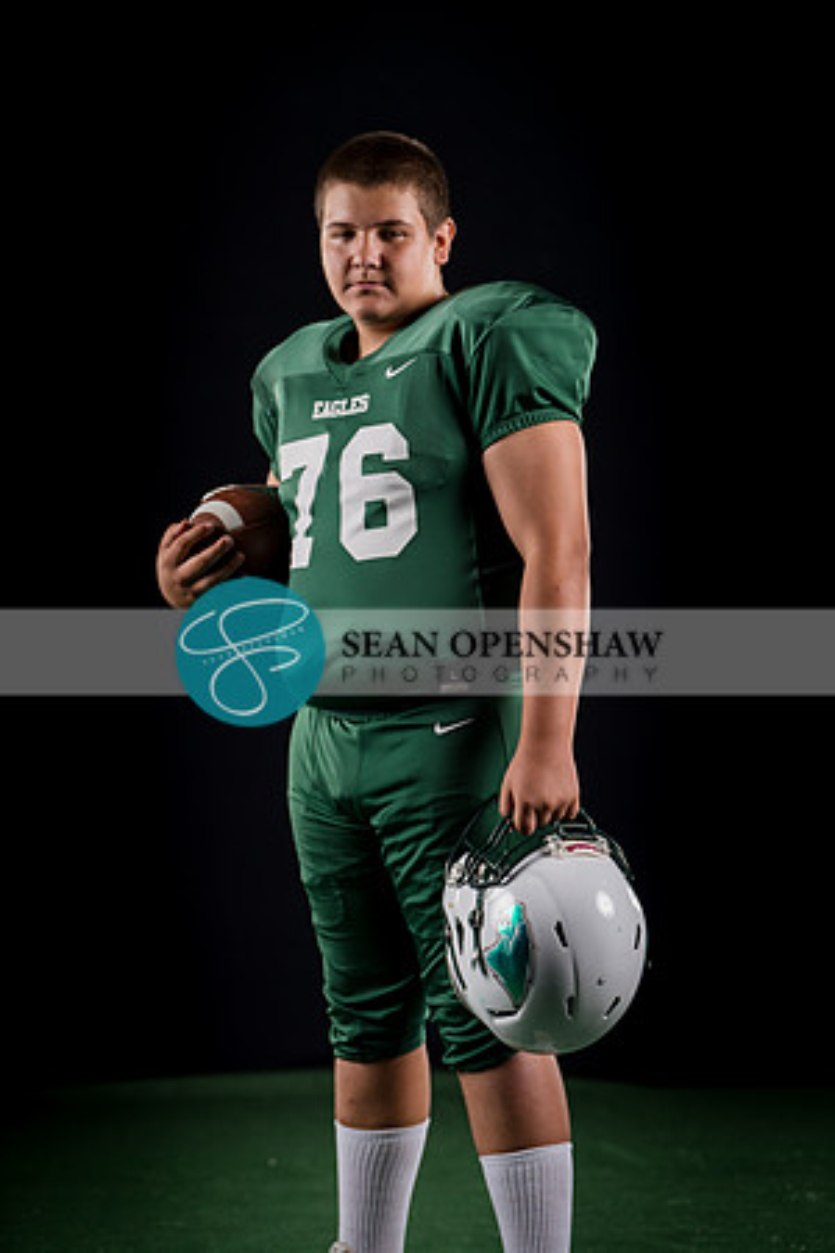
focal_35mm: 110
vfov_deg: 18.6
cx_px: 418
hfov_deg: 12.5
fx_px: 3827
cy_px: 626
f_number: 4
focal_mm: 110
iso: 200
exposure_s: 1/160
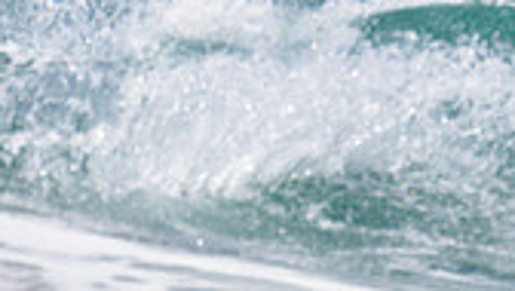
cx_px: 506
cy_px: -316
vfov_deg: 0.6
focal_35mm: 2215
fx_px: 30286
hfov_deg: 1.0
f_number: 5.6
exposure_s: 1/2000
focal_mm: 500
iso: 110
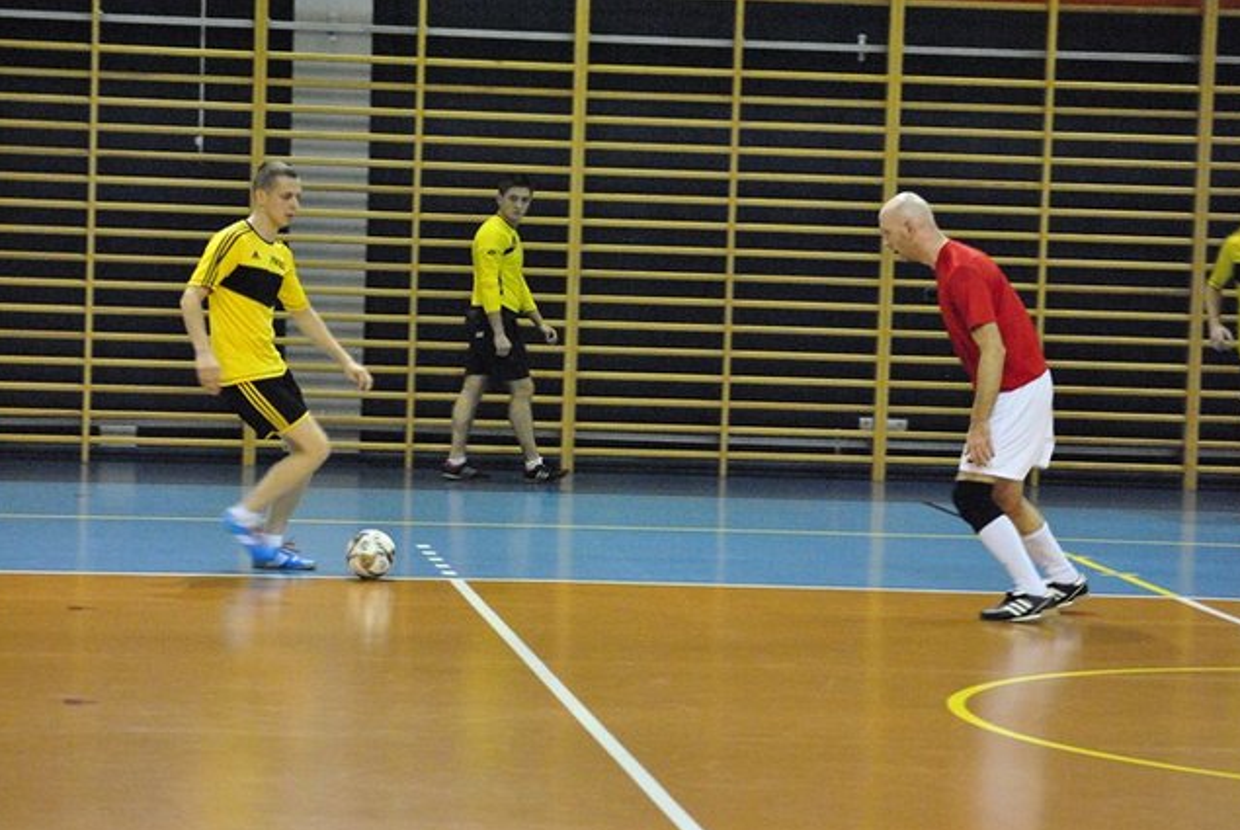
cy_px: 423
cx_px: 617
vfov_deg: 10.9
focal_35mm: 126
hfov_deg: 16.2
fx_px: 4345
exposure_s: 1/80
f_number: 5
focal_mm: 82
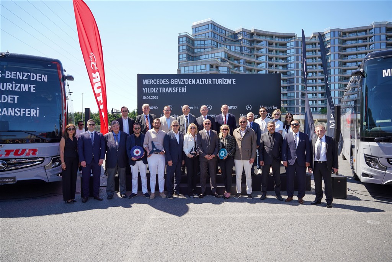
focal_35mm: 25
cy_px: 131
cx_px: 196
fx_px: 273
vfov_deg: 51.1
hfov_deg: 71.3
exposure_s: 1/640
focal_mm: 25.1
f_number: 2.8
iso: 100
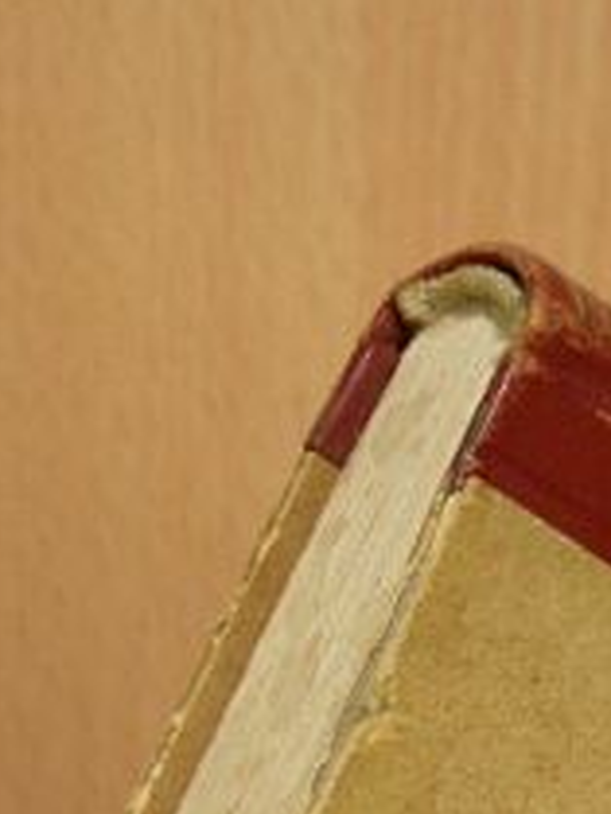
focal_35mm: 215
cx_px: 350
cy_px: 711
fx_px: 5055
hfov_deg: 6.9
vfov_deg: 9.2
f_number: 3.5
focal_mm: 16.5
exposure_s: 1/30.2
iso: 113
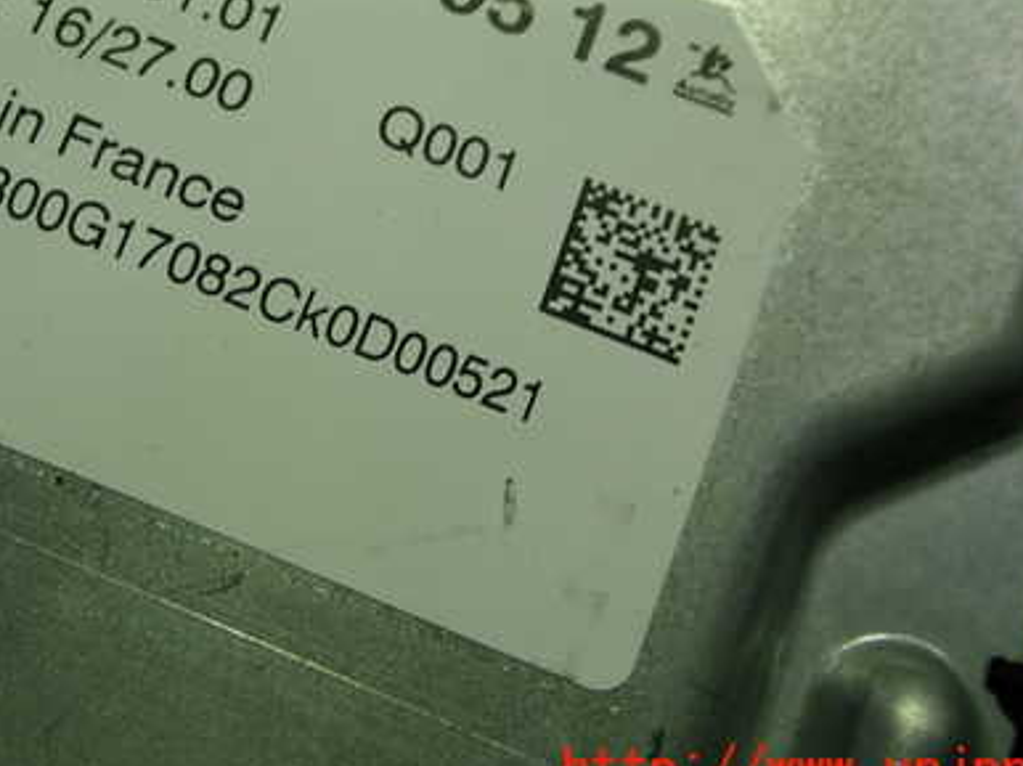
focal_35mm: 56
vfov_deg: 25.8
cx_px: 366
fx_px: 1654
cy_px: 209
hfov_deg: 34.1
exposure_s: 1/80
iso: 100
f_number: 2.5
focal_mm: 6.37
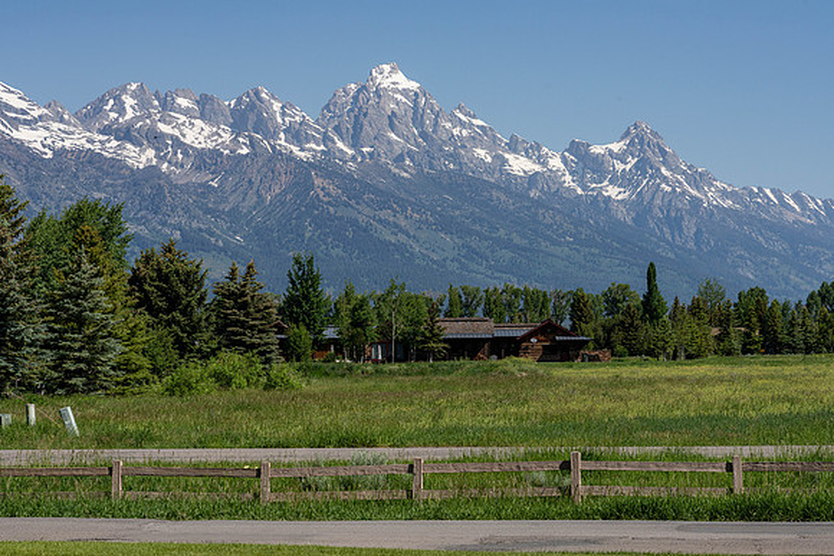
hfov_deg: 19.5
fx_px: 2433
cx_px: 417
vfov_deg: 13.0
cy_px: 278
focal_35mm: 105
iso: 400
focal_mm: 105
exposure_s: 1/800
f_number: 11
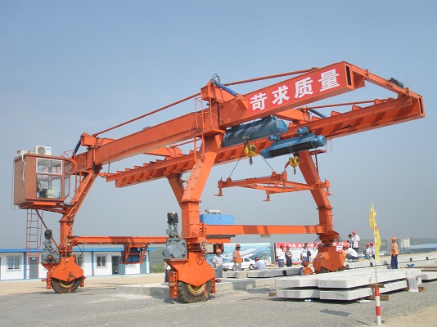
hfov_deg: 47.9
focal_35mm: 39
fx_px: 492
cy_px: 166
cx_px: 222
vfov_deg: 36.8
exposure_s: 1/160
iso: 50
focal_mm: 6.7
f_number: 6.6
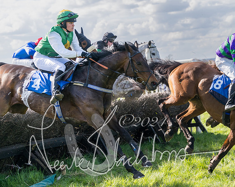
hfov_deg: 16.7
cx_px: 204
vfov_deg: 13.5
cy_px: 79
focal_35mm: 114
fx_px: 793
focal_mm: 70
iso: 400
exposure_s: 1/2000
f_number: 4
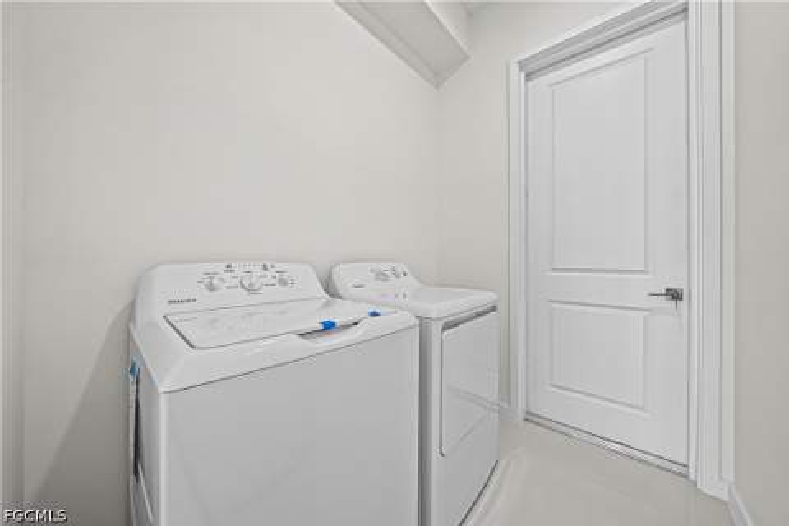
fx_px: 263
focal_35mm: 12
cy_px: 263
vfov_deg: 90.0
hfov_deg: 112.6
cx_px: 394
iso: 200
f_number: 9
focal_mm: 12
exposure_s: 1/2.5
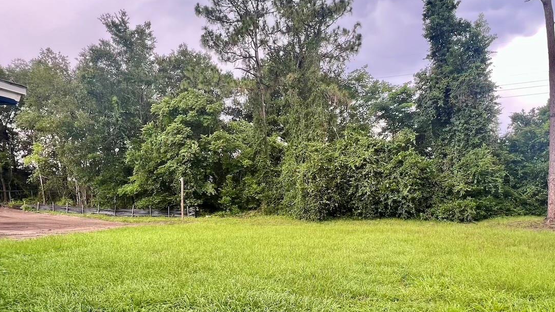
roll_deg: +0.2
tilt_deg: -3.6
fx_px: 309
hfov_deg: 83.3
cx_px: 316
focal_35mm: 21
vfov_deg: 52.0
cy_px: 221
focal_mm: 1.57
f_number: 1.8
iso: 40
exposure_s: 1/99
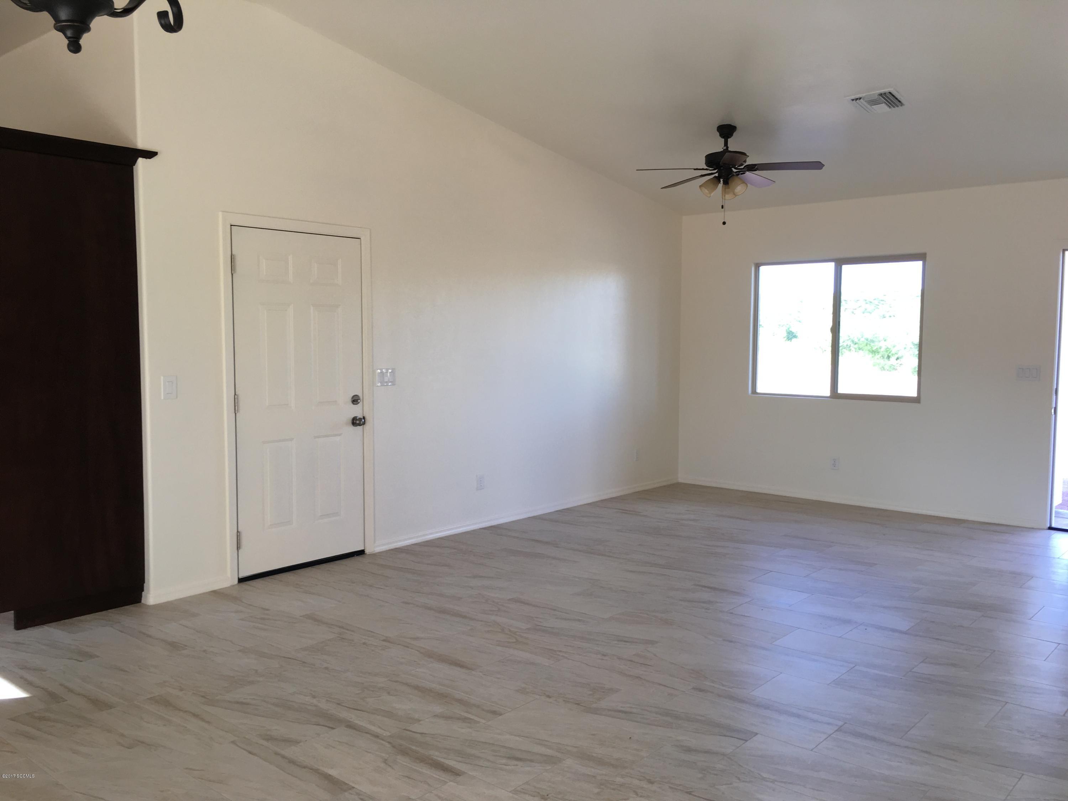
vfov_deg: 48.2
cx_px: 534
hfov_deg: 61.7
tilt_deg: -4.7
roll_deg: +0.5
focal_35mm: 29
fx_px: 895
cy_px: 400
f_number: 2.2
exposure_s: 1/60
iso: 32
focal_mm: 4.15
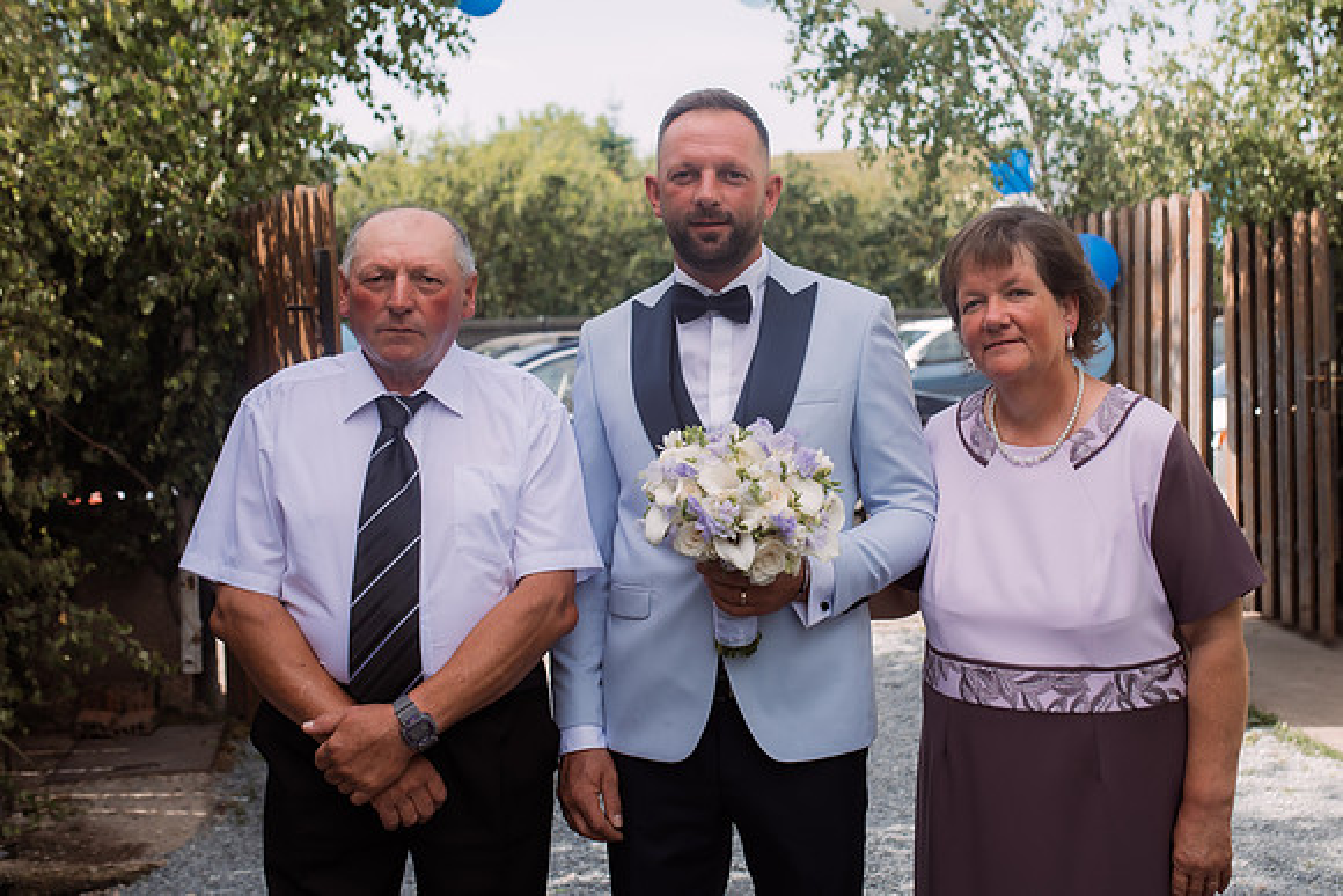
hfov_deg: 46.9
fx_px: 1548
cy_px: 365
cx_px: 725
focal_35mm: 41
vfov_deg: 32.2
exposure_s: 1/500
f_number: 3.5
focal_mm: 35
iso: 100
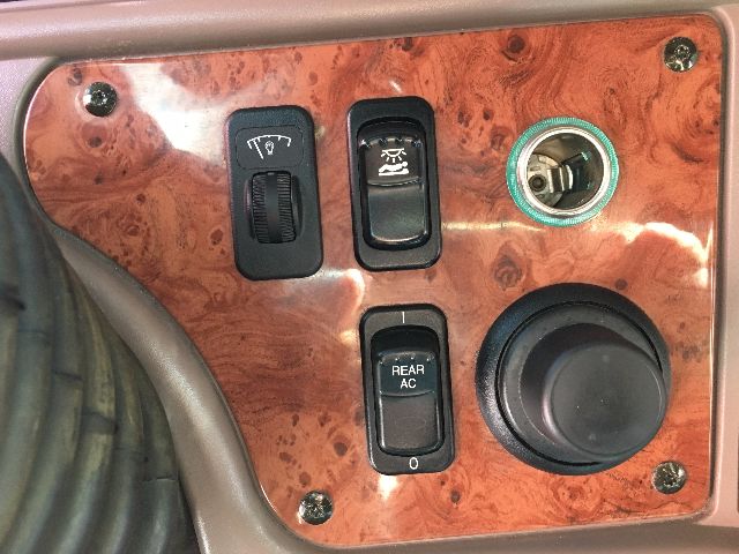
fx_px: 619
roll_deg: +4.2
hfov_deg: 61.7
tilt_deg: -32.8
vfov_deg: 48.2
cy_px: 277
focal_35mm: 29
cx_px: 370
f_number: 2.2
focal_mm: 4.15
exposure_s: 1/30
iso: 160
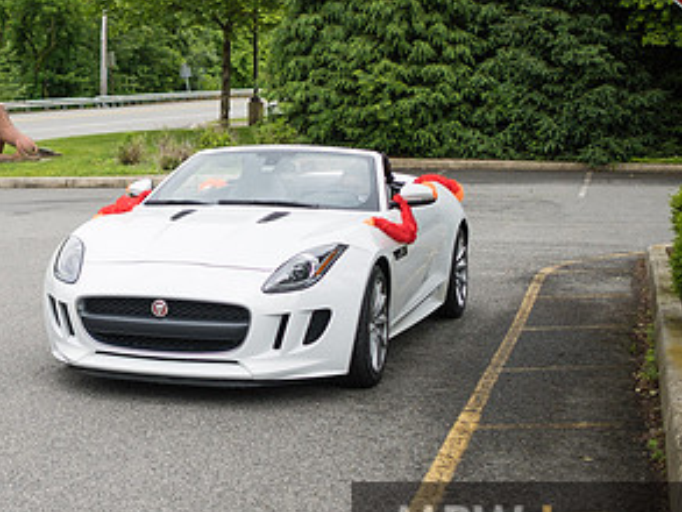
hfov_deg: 27.3
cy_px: 178
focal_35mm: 69
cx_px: 93
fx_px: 1360
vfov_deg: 21.3
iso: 80
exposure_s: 1/4000
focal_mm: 23
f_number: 2
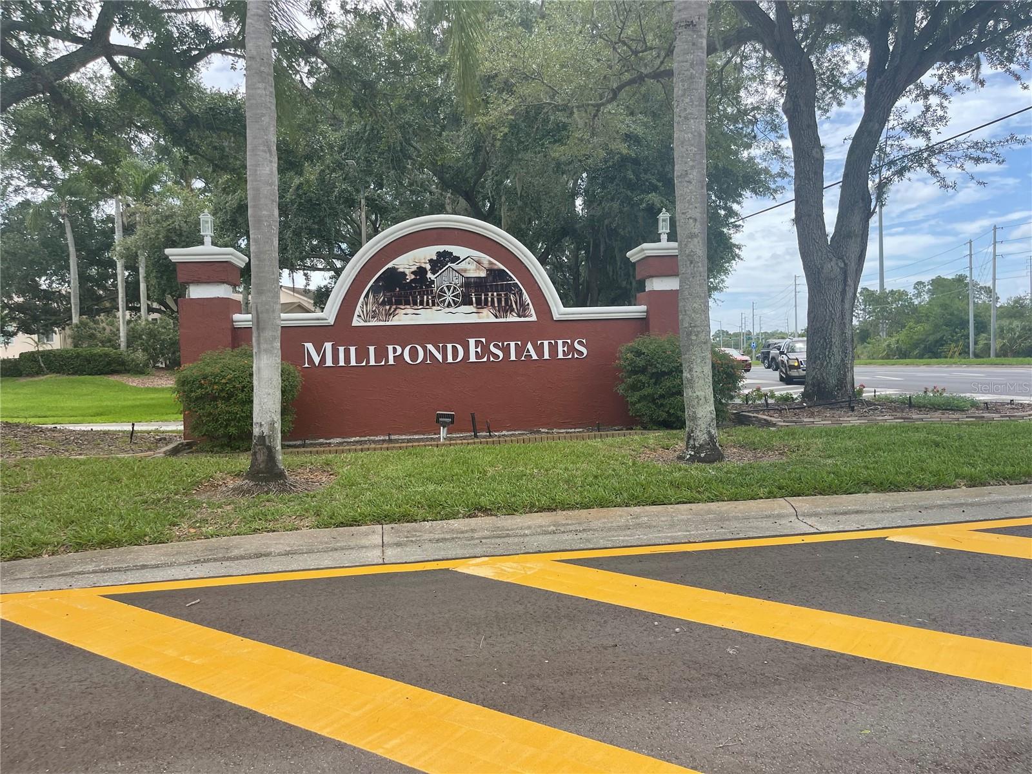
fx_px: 745
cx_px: 516
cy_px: 387
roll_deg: +1.8
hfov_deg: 69.4
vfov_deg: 54.9
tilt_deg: -1.3
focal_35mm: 25
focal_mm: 5.1
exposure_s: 1/1493
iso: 32
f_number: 1.6
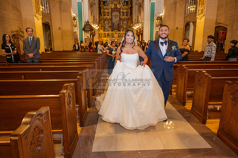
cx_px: 119
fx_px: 159
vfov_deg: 53.2
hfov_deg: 73.7
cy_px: 79
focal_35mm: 24
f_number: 3.5
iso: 2000
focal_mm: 24
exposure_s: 1/200
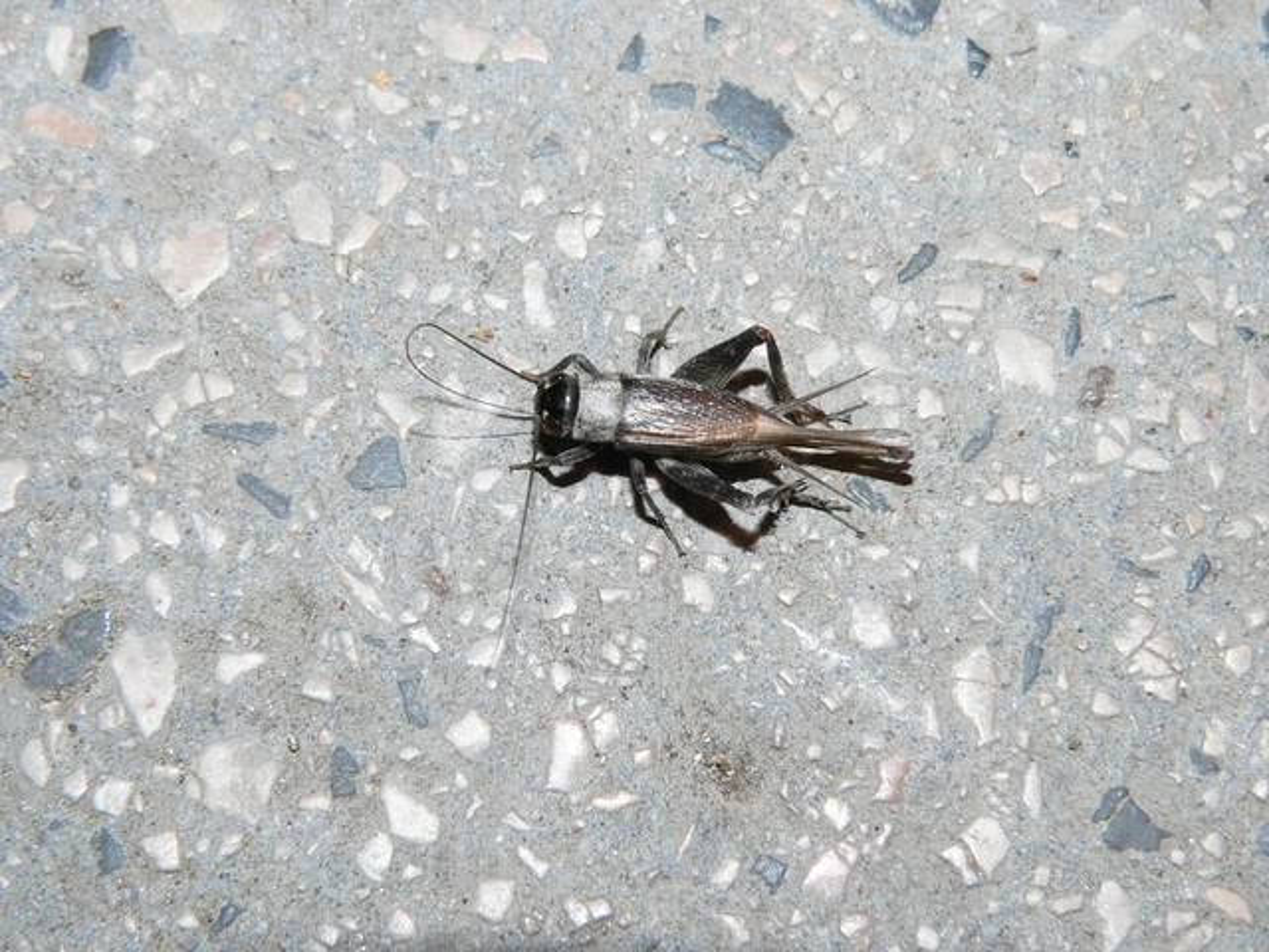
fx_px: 3006
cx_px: 634
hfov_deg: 23.8
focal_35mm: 82
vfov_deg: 18.0
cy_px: 476
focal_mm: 13.6
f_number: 4
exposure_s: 1/60
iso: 100
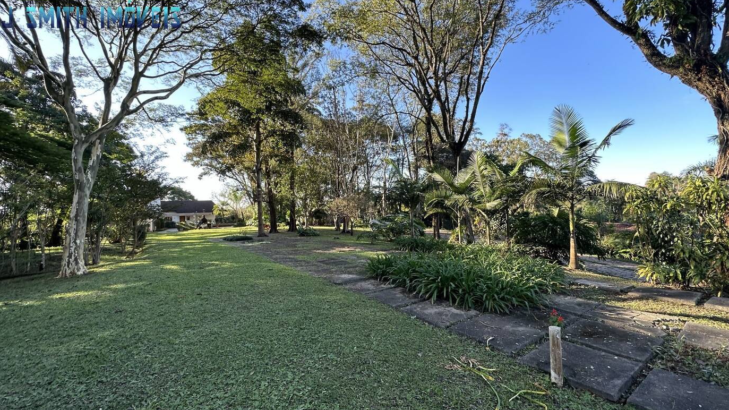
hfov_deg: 99.4
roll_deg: +2.3
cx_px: 373
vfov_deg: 67.1
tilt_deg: +2.0
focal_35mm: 16
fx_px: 309
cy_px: 200
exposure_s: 1/217
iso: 40
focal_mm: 2.22
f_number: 2.2
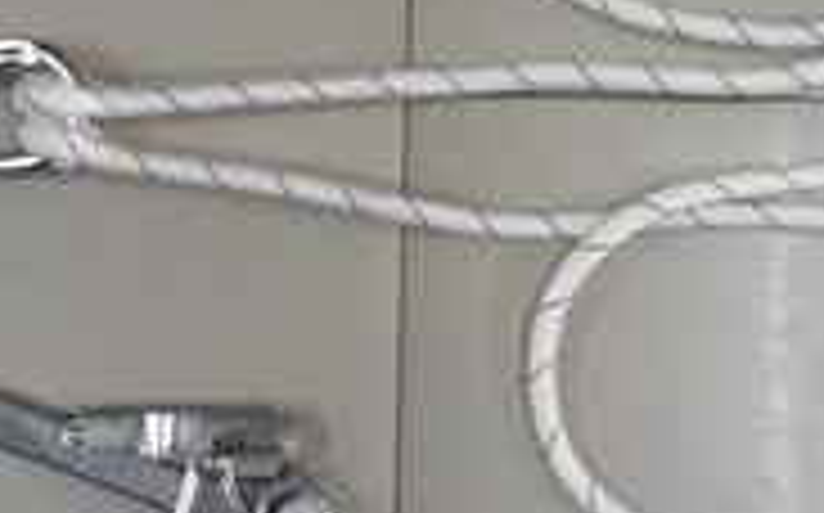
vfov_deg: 17.7
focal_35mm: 73
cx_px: 471
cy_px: 112
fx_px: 1638
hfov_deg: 28.2
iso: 250
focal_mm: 3.71
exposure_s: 1/50
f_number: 1.7
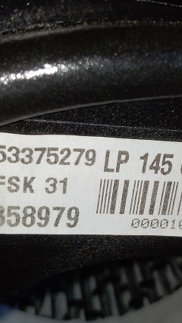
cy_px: 163
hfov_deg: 17.2
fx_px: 592
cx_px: 165
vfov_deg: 30.6
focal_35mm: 69
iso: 100
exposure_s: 1/217
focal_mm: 3.52
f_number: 2
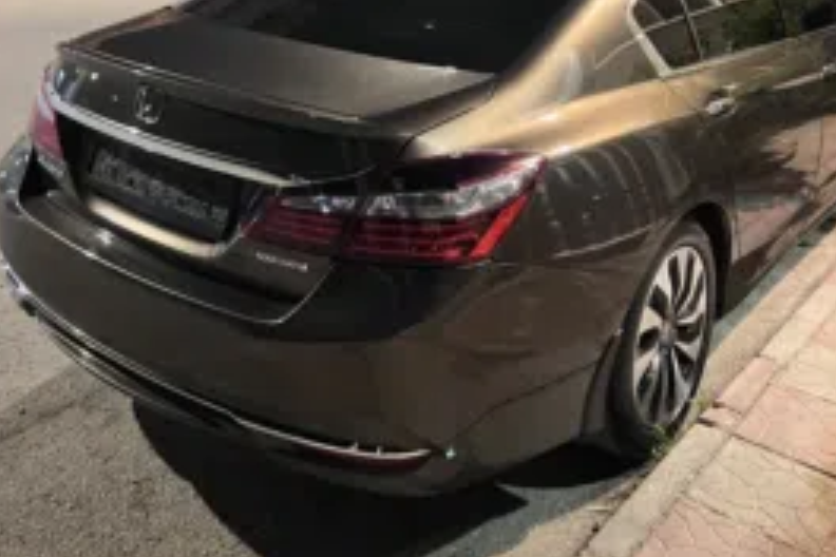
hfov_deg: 47.3
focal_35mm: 41
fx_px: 952
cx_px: 462
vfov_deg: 29.8
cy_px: -32
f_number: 1.6
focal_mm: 5.1
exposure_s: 1/25
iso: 1000
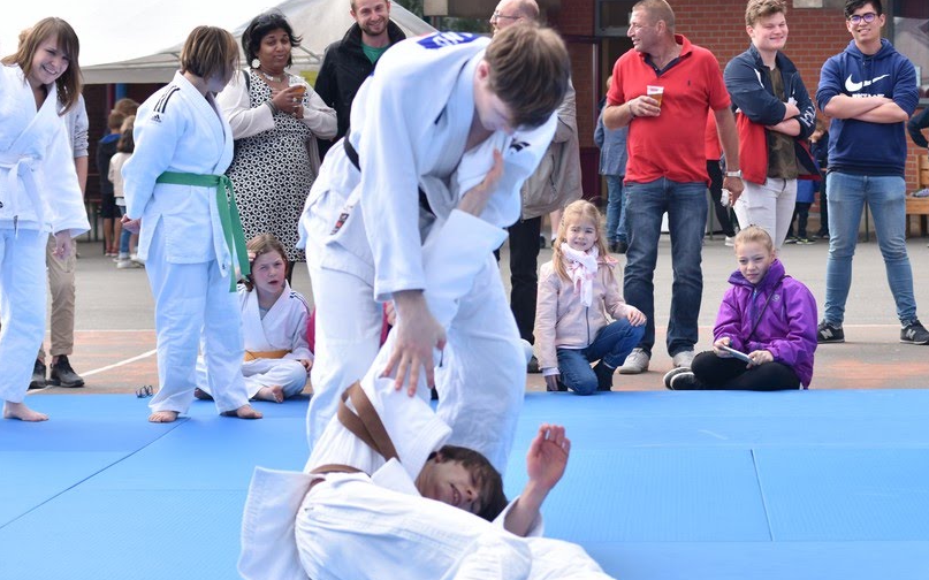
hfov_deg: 21.4
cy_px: 280
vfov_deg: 13.5
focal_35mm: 97
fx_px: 2455
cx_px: 569
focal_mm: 50
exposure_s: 1/500
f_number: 4
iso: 100
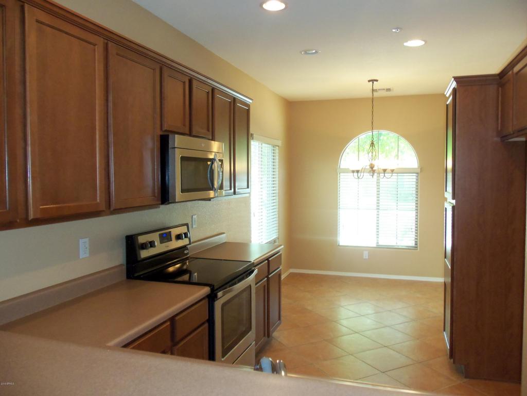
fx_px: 442
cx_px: 264
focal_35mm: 29
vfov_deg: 48.2
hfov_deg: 61.7
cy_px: 198
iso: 160
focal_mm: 5.2
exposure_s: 1/30
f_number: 3.4
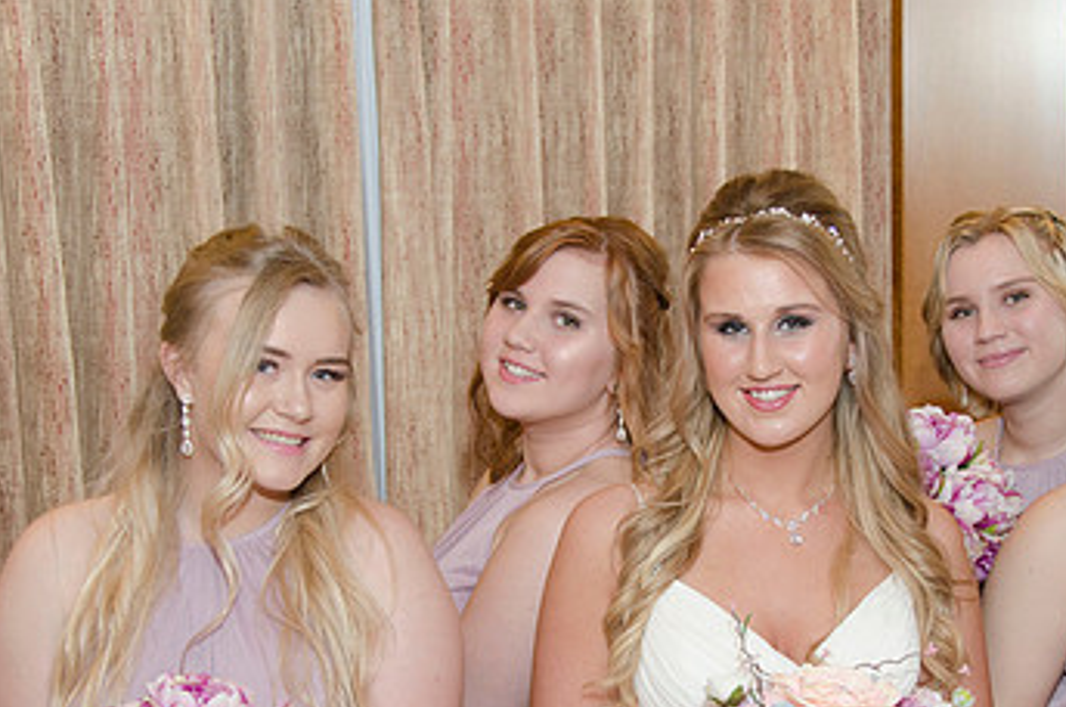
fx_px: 2394
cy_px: 558
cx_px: 688
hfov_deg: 25.0
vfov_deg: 16.7
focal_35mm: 81
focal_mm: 32
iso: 400
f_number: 5.6
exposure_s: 1/100
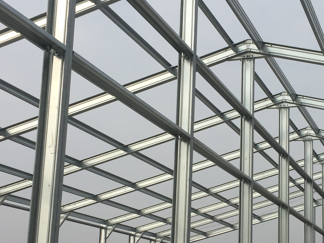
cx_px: 225
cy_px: 158
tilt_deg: +11.7
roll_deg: -1.7
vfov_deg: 21.5
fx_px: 636
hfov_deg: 28.3
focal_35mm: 68
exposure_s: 1/2083
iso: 32
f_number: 2.2
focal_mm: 4.15
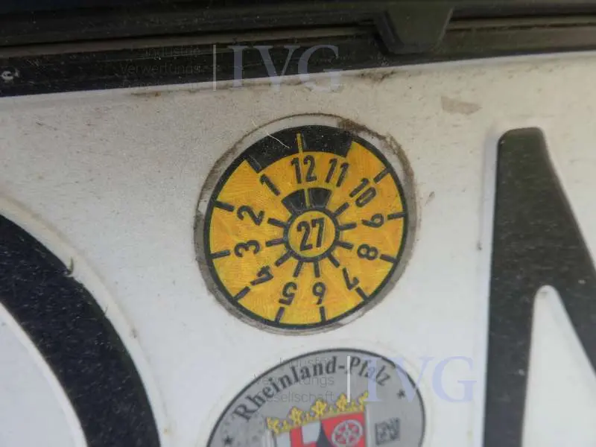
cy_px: 224
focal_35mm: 24
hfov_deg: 71.6
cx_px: 298
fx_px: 413
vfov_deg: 56.8
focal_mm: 4.3
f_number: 3.3
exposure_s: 1/60
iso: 100
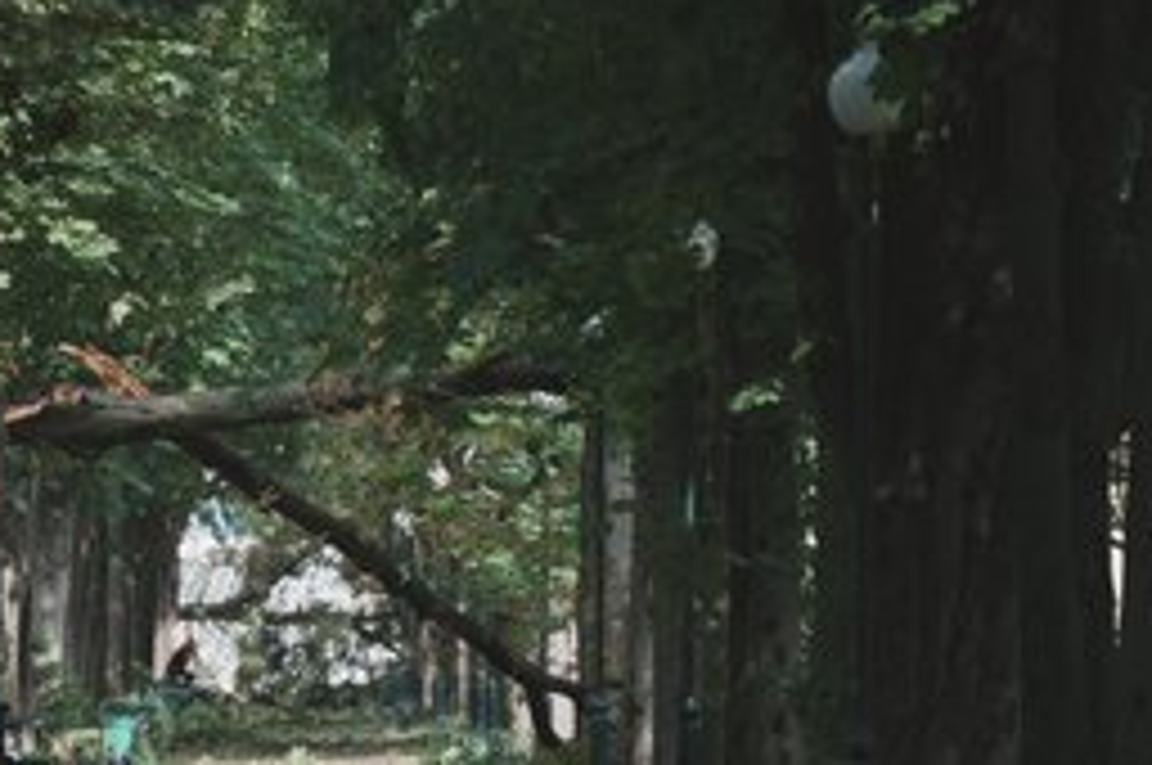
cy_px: 504
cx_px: 256
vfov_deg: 2.9
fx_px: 14989
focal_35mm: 469
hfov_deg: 4.4
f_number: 5.6
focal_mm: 300
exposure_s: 1/320
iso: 100
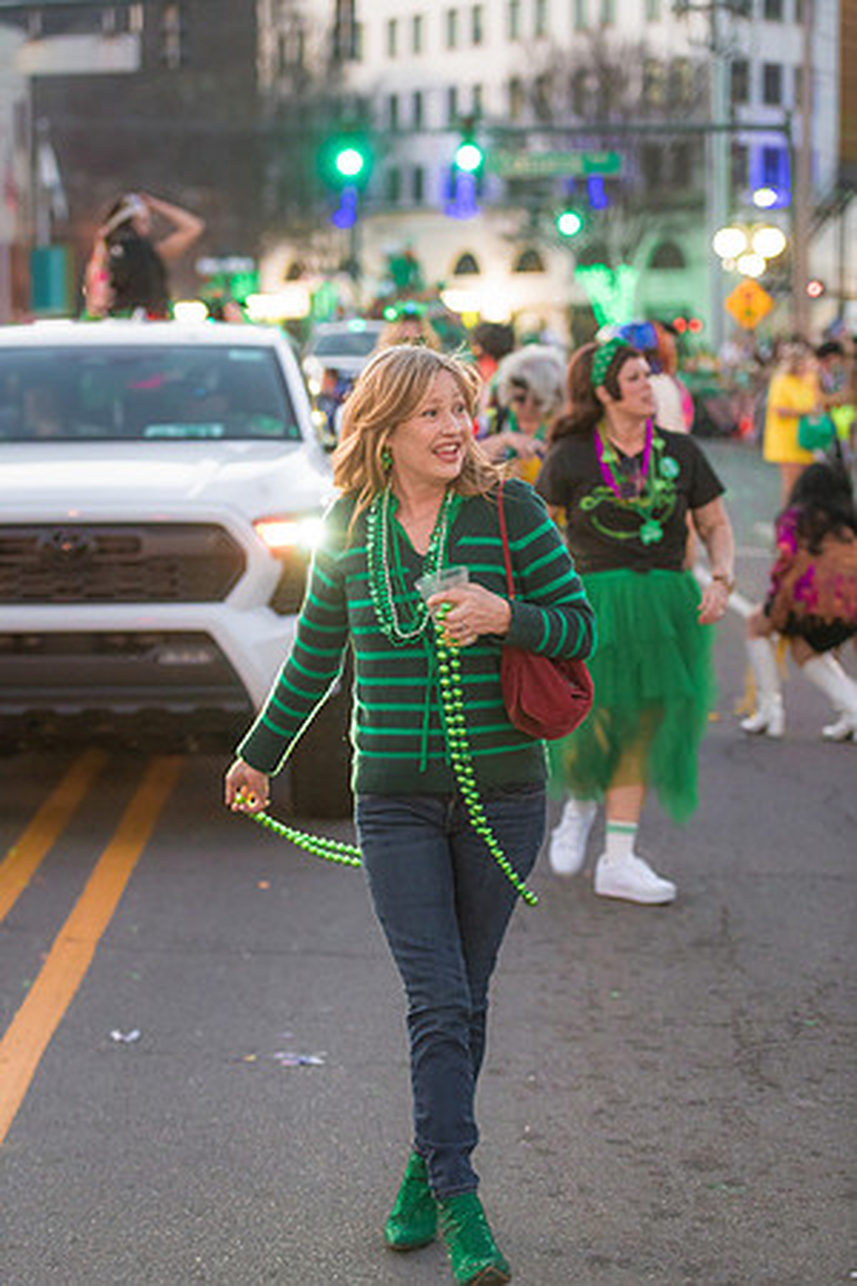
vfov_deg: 25.4
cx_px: 428
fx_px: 2856
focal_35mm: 80
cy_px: 643
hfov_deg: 17.1
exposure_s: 1/250
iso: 6400
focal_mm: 80
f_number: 2.8
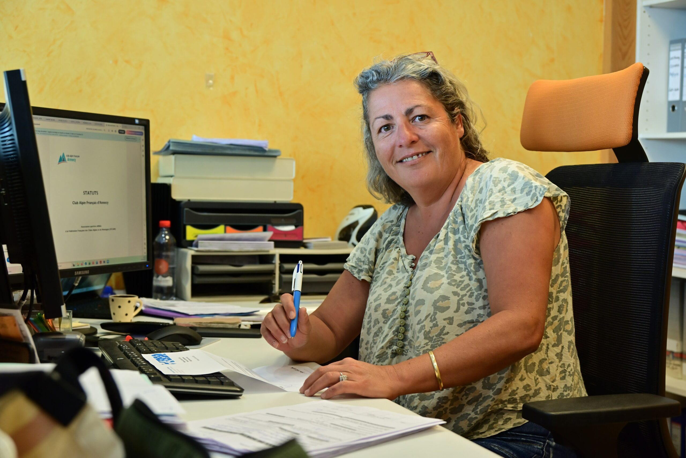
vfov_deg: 25.1
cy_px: 229
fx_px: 1029
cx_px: 343
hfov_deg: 36.9
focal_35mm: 54
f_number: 5.6
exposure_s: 1/60
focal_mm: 54
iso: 1100
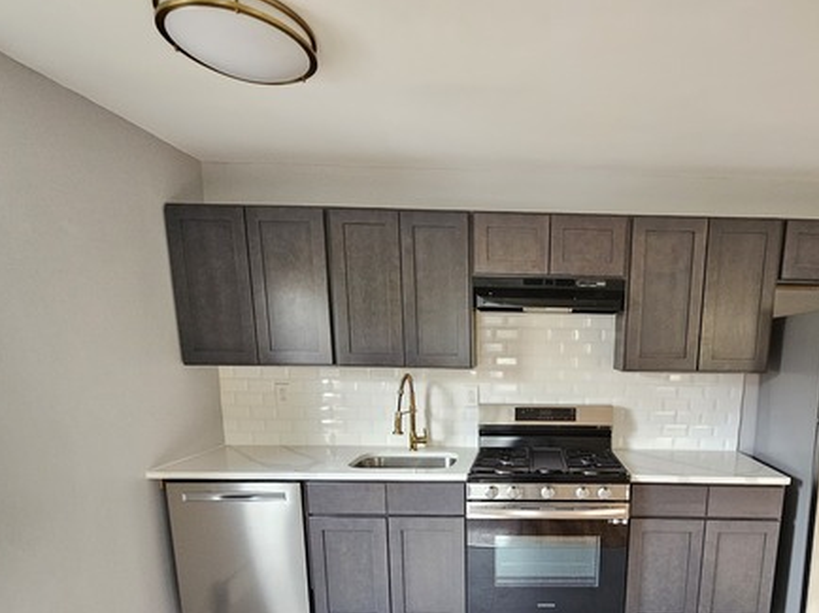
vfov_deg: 62.4
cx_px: 546
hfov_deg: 79.1
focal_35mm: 20
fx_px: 473
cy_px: 455
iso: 500
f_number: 2.2
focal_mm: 2.2
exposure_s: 1/30
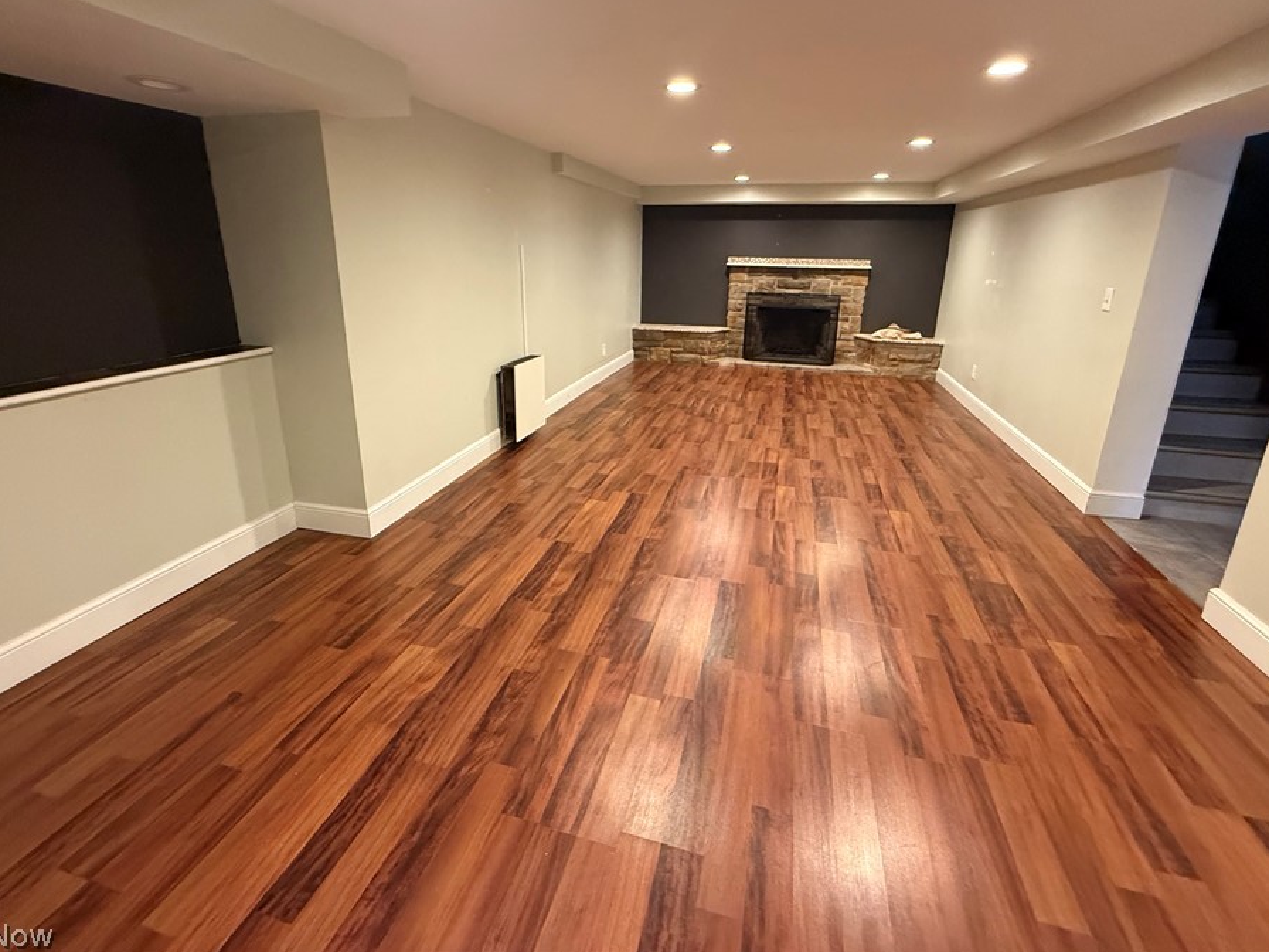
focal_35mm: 16
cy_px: 415
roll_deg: -1.0
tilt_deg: -14.0
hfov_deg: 94.5
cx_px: 632
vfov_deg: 77.7
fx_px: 587
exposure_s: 1/60
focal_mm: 2.22
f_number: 2.2
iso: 640
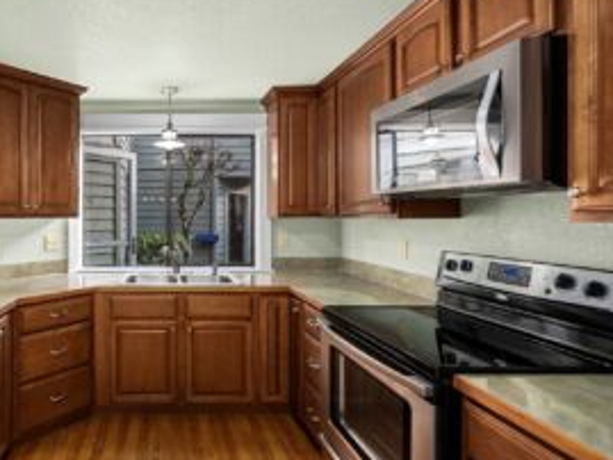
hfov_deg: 76.2
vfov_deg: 66.0
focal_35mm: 20
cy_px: 236
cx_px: 160
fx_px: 354
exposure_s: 1/13
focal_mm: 14
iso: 1000
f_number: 7.1
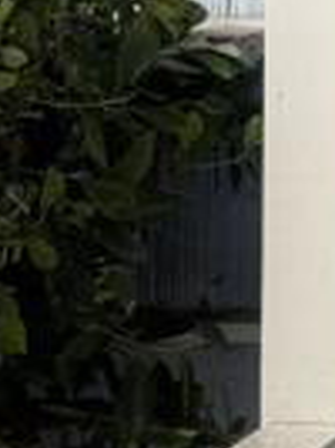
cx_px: 1122
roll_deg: -0.8
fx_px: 2382
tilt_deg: -1.5
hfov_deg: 6.9
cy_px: -20
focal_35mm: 184
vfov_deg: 10.7
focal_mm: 6.76
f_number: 1.78
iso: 80
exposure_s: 1/912
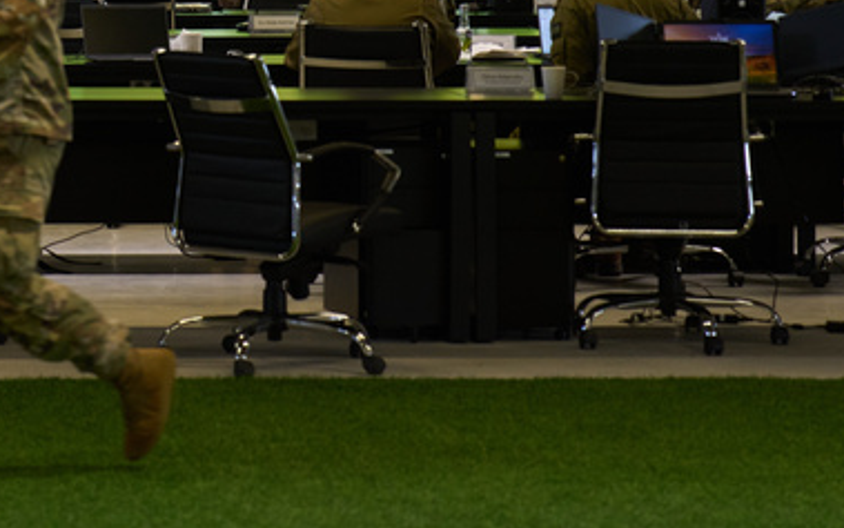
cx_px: 40
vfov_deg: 6.7
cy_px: -182
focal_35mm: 193
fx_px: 4440
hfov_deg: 10.8
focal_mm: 70
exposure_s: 1/250
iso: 800
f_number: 2.8
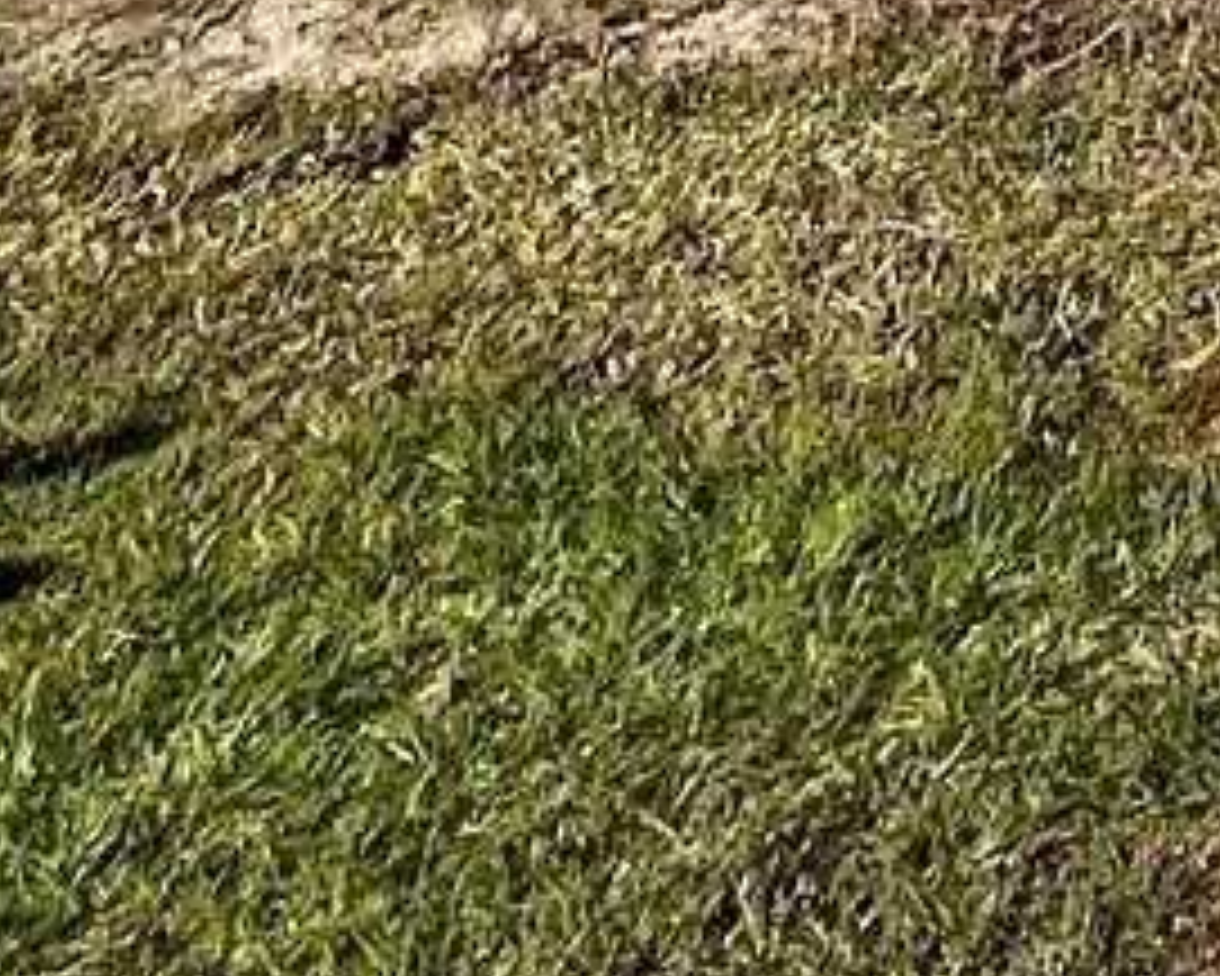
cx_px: 2535
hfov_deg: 15.4
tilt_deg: +7.5
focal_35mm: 96
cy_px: -2447
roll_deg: +0.1
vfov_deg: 9.4
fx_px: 3468
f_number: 1.8
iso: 32
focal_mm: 1.57
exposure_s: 1/2370
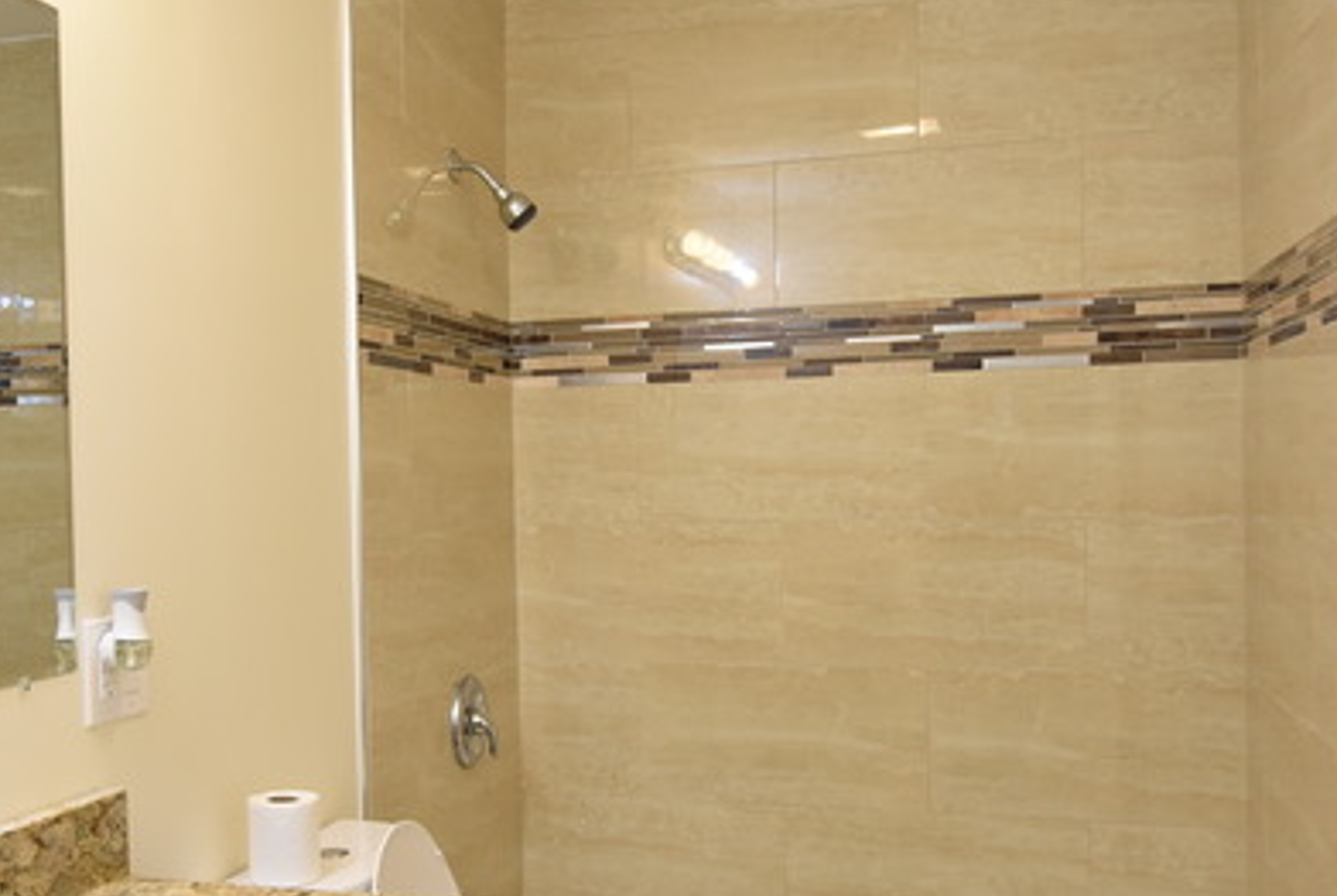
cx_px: 554
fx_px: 1369
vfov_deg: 36.1
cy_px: 520
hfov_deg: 51.8
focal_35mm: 37
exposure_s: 1/80
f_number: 4.5
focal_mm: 15
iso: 800
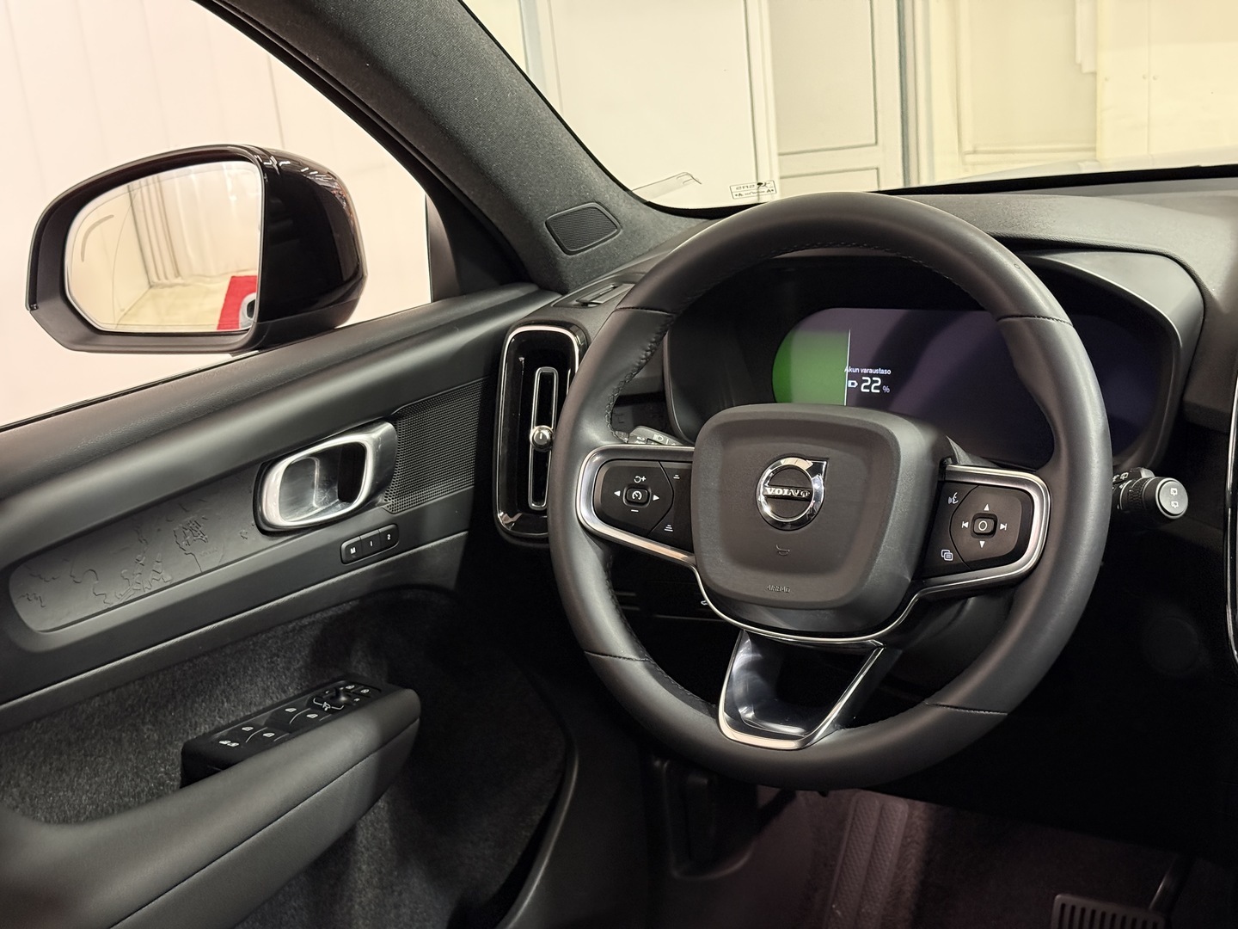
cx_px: 619
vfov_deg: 30.3
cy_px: 464
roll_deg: +6.4
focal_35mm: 48
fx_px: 1717
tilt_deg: -17.0
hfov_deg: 39.7
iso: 500
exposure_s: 1/25
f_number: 1.78
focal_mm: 6.76
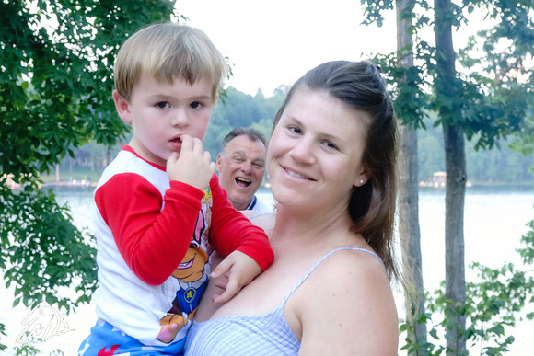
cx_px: 267
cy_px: 178
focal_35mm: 111
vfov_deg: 12.3
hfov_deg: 18.4
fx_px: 1647
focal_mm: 40.73
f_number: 5
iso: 1250
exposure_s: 1/100
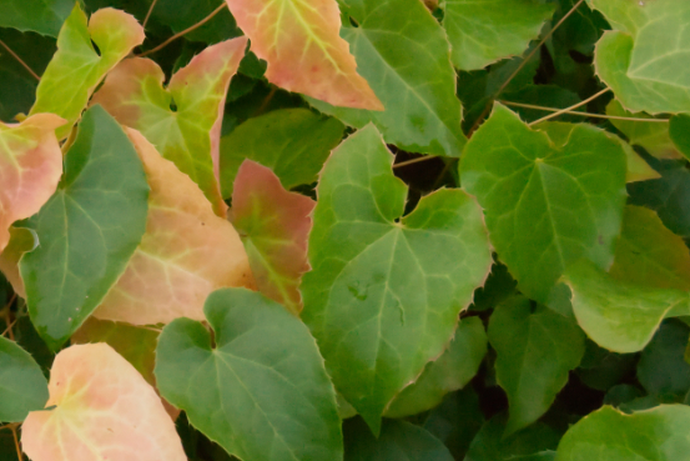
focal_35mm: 179
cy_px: 217
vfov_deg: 7.7
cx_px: 1
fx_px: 3433
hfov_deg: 11.4
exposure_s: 1/200
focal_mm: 55
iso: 3200
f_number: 11
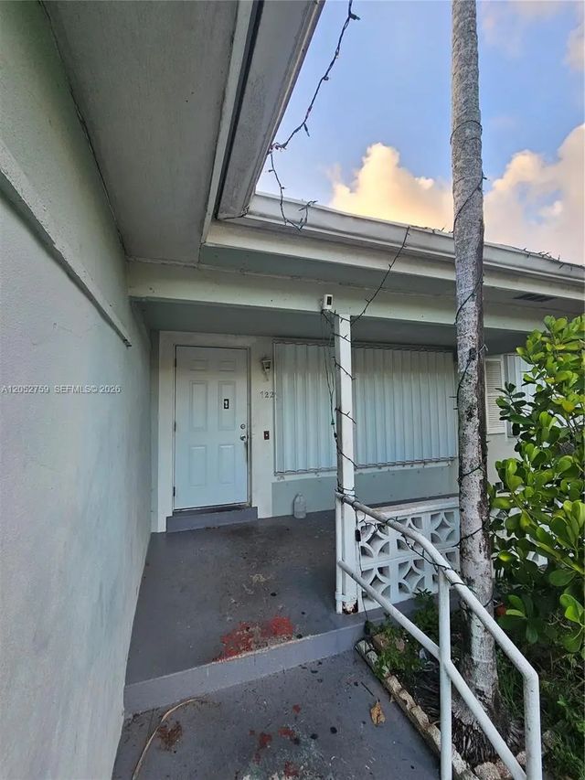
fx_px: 293
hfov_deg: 89.9
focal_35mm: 13
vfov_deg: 106.2
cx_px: 292
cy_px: 390
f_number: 2.2
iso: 64
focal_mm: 2.2
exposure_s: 1/120
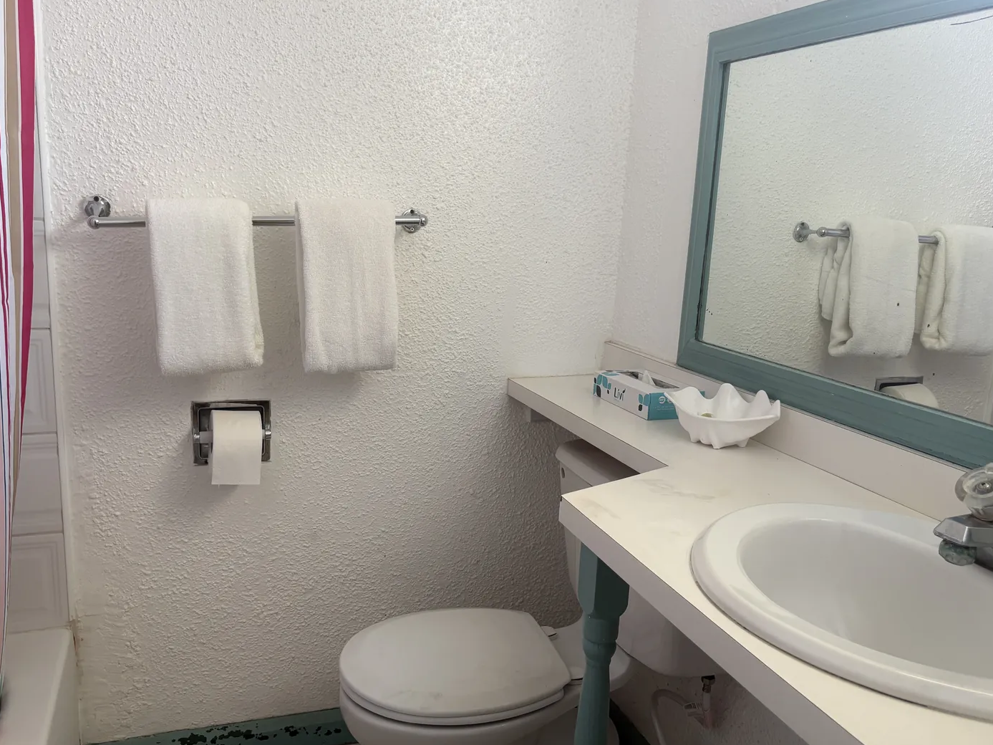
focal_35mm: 30
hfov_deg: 59.9
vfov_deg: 46.8
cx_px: 465
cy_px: 400
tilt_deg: -12.3
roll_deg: -2.2
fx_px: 861
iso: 125
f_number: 1.6
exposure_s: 1/110
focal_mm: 5.96
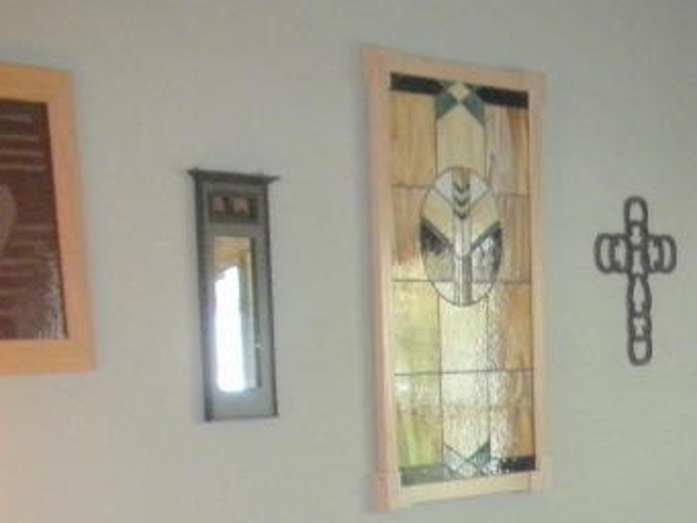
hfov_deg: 17.0
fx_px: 2115
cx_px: 1032
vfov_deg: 13.7
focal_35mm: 105
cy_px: 609
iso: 400
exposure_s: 1/30
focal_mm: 6.3
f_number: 3.5
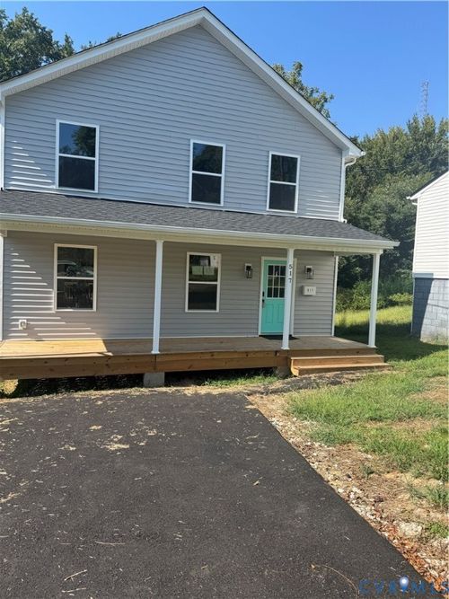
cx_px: 224
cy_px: 300
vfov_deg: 71.6
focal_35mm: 24
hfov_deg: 56.8
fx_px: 415
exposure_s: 1/2252
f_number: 1.78
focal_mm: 6.76
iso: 80
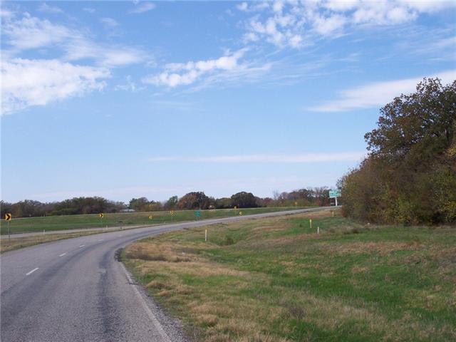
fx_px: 501
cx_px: 228
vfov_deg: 37.7
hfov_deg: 49.0
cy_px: 171
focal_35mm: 38
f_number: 4.8
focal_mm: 8
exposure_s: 1/500
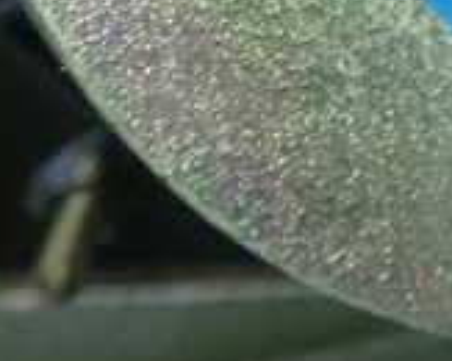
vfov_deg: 13.2
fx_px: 1443
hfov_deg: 16.0
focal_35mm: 108
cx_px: 715
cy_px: -219
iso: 200
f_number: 2.3
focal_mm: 5.4
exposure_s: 1/30
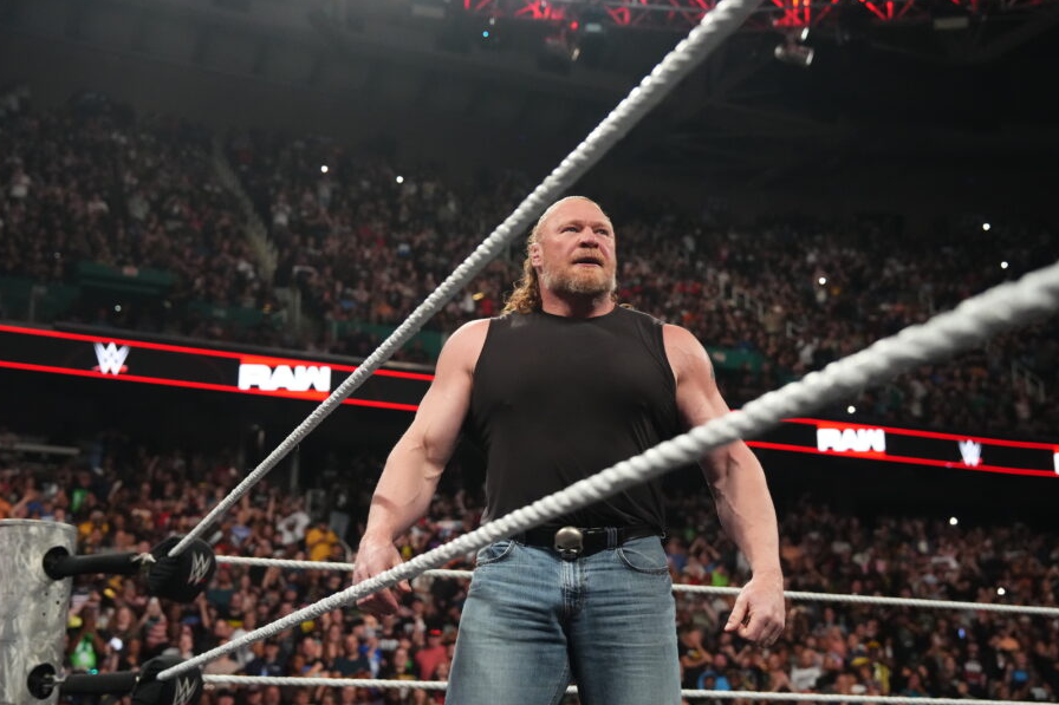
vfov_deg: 28.0
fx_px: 1412
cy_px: 390
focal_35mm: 48
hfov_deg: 41.1
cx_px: 538
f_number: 2.8
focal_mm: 42
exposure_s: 1/1000
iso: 6400
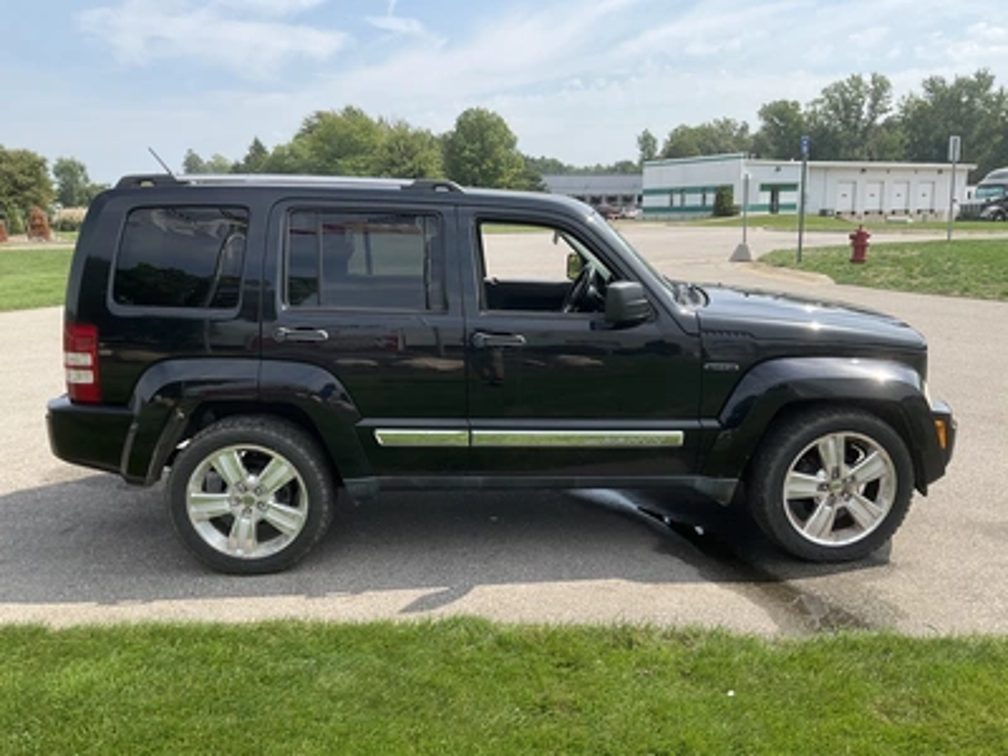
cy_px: 378
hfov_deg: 61.7
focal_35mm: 29
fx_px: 844
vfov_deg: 48.2
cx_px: 504
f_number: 1.8
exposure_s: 1/1279
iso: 25
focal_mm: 3
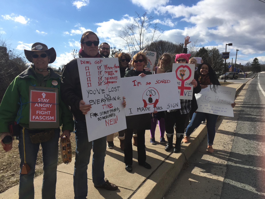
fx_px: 222
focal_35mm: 29
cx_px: 132
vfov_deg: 48.2
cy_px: 100
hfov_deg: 61.7
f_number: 2.2
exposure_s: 1/3300
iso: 32
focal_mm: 4.15
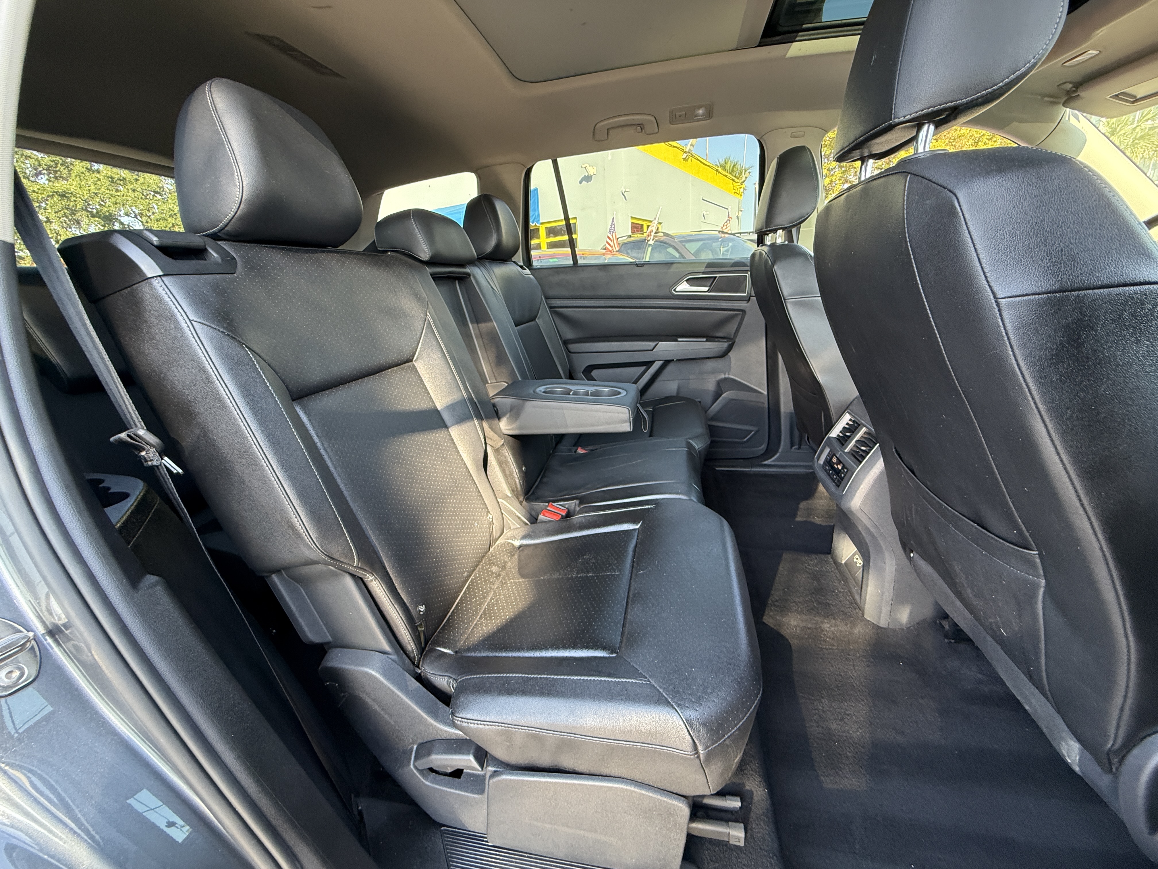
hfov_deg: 102.1
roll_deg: +3.5
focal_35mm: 14
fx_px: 468
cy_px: 434
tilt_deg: -18.7
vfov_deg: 85.7
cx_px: 579
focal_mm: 2.22
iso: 200
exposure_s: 1/99
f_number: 2.2
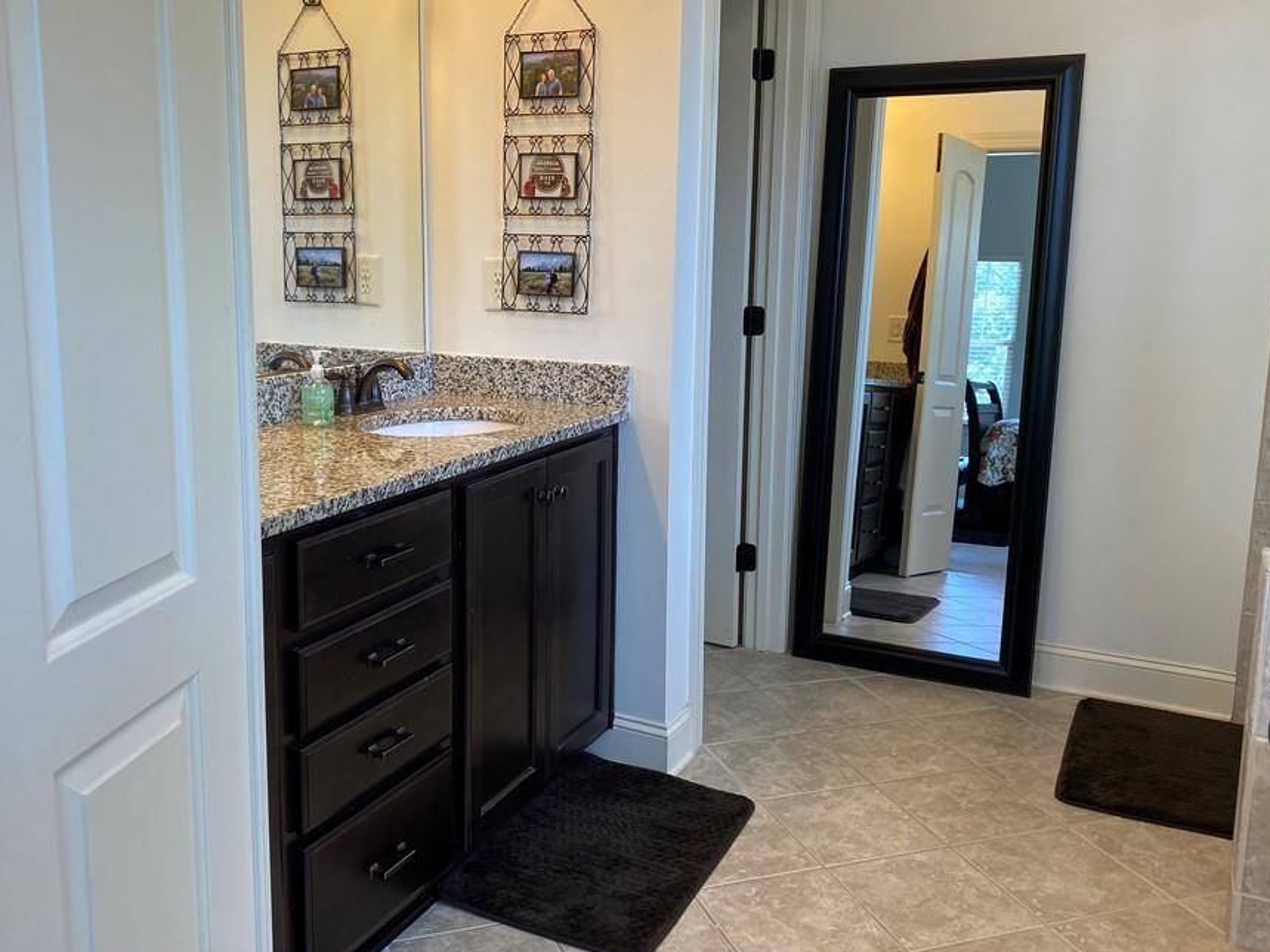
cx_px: 556
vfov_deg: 45.4
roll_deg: -0.1
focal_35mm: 31
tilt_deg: -8.0
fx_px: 1137
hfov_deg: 58.2
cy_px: 424
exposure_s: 1/120
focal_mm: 4.25
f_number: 1.8
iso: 100
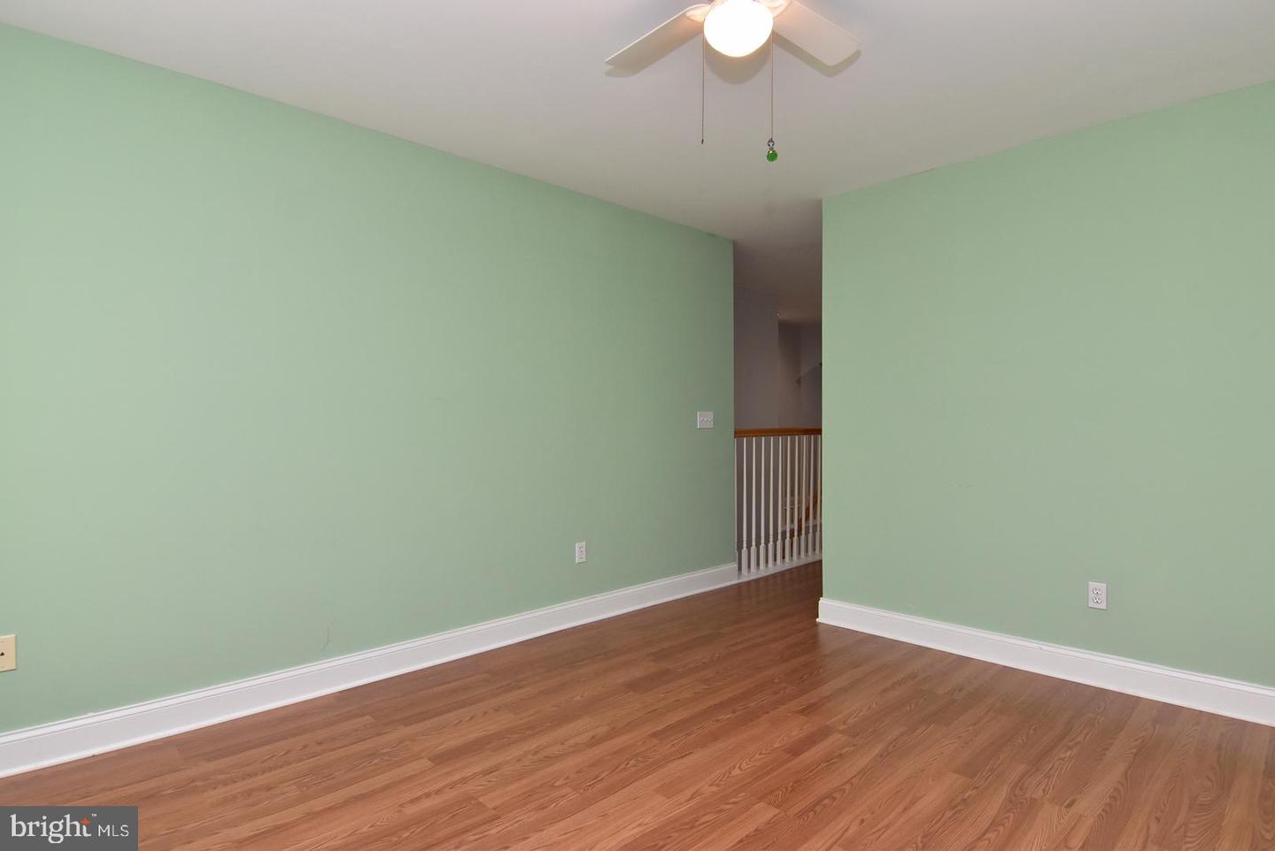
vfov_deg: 67.5
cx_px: 638
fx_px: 638
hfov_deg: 90.0
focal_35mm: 18
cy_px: 426
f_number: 7.1
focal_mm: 12
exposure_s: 1/60
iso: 800
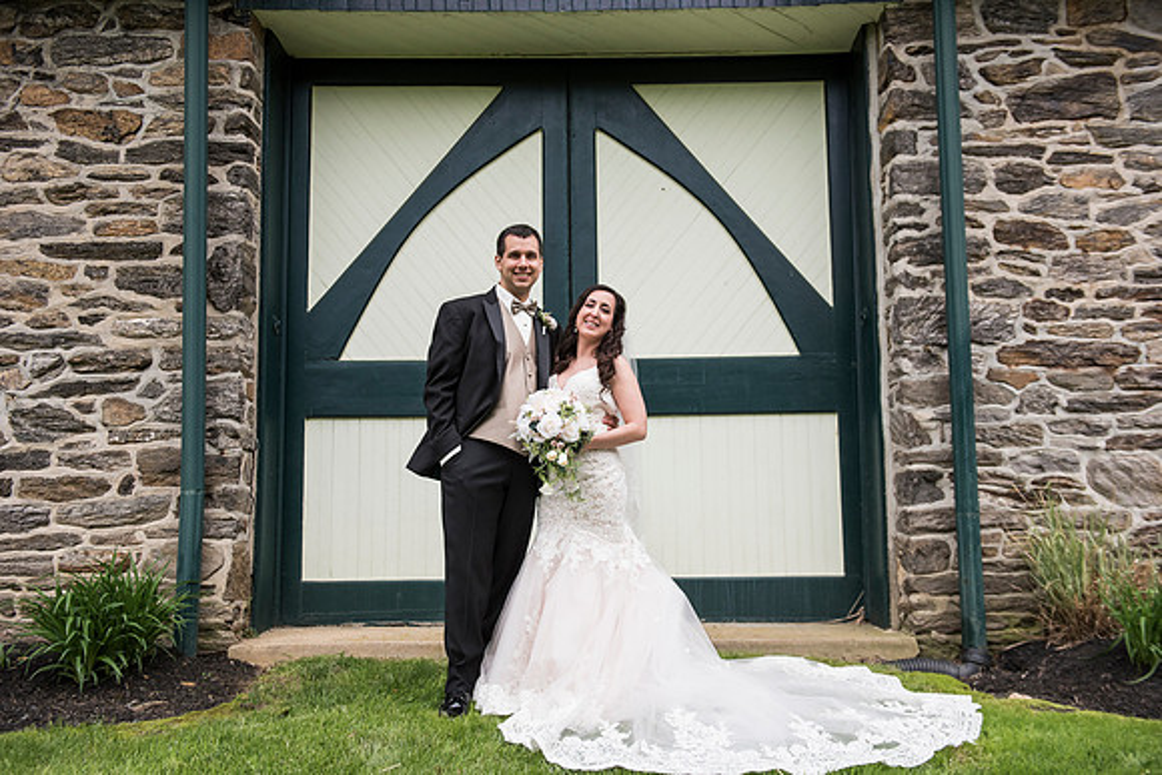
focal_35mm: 32
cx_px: 581
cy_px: 388
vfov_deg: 41.1
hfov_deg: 58.7
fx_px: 1033
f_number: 3.5
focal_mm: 32
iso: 800
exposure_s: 1/3200
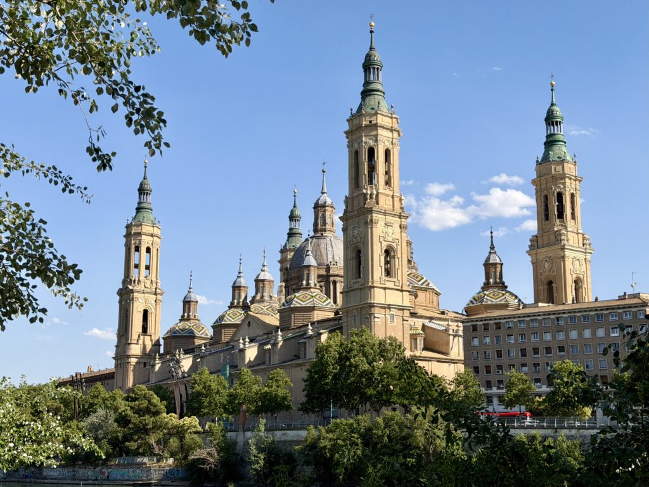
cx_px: 324
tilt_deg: +11.8
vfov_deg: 30.3
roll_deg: +1.4
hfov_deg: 39.7
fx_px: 900
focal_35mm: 48
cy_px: 244
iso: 64
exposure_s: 1/5587
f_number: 1.78
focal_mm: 6.76
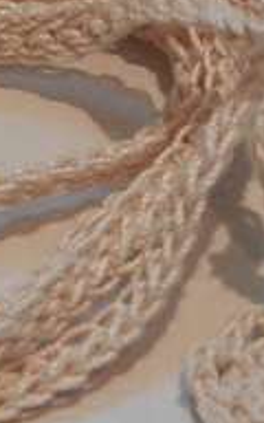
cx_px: -79
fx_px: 3914
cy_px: 186
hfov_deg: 3.9
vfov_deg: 6.2
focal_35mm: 340
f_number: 5.1
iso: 400
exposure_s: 1/30
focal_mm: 22.2
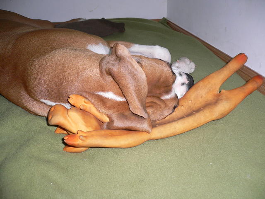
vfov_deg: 40.7
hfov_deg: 52.6
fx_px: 268
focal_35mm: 35
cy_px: 100
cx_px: 132
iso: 100
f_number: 2.8
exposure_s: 1/60
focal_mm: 5.8
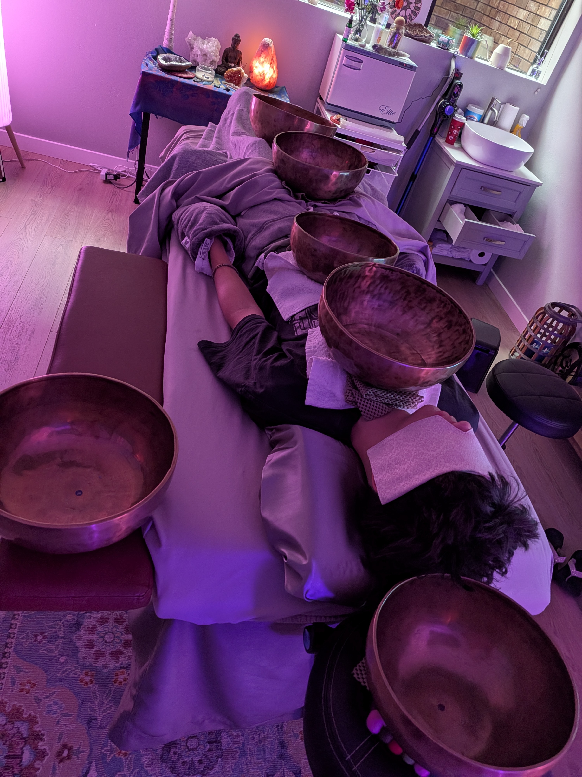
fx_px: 538
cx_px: 291
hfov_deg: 56.8
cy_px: 388
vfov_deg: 71.6
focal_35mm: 24
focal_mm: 4.53
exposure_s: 1/37.5
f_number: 1.7
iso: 468
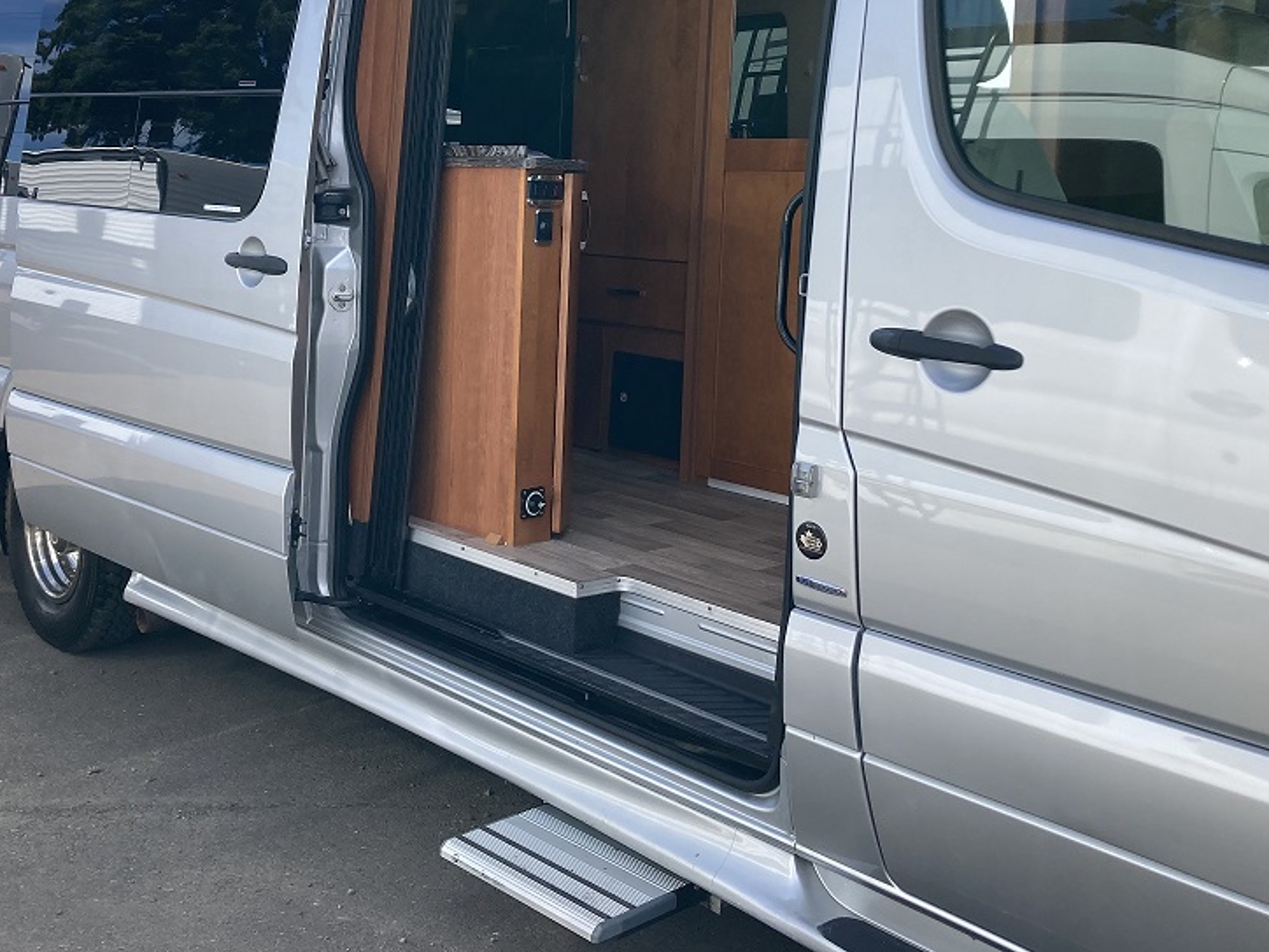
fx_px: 1430
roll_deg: -0.7
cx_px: 550
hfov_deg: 47.7
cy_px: 310
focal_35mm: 39
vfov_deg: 36.4
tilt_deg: -5.2
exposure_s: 1/923
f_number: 1.8
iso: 20
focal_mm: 3.99
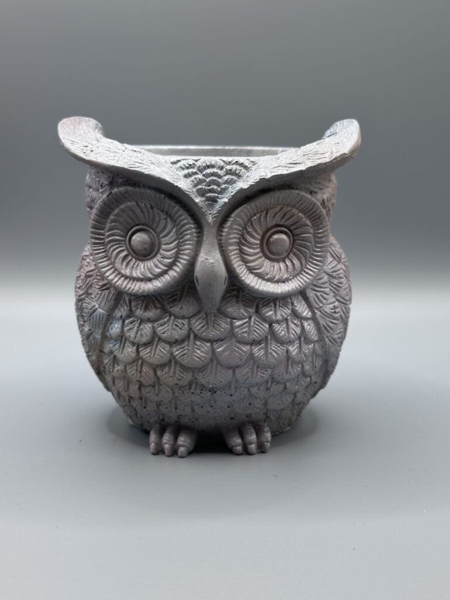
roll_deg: +0.4
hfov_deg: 30.3
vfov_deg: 39.7
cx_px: 225
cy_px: 300
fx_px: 832
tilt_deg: -9.5
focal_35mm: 48
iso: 50
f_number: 1.78
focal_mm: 6.86
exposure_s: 1/135
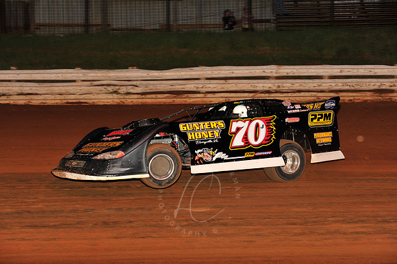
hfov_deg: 19.5
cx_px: 198
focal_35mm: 105
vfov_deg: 13.0
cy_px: 132
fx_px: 1157
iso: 800
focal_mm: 105
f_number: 6.3
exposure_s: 1/320
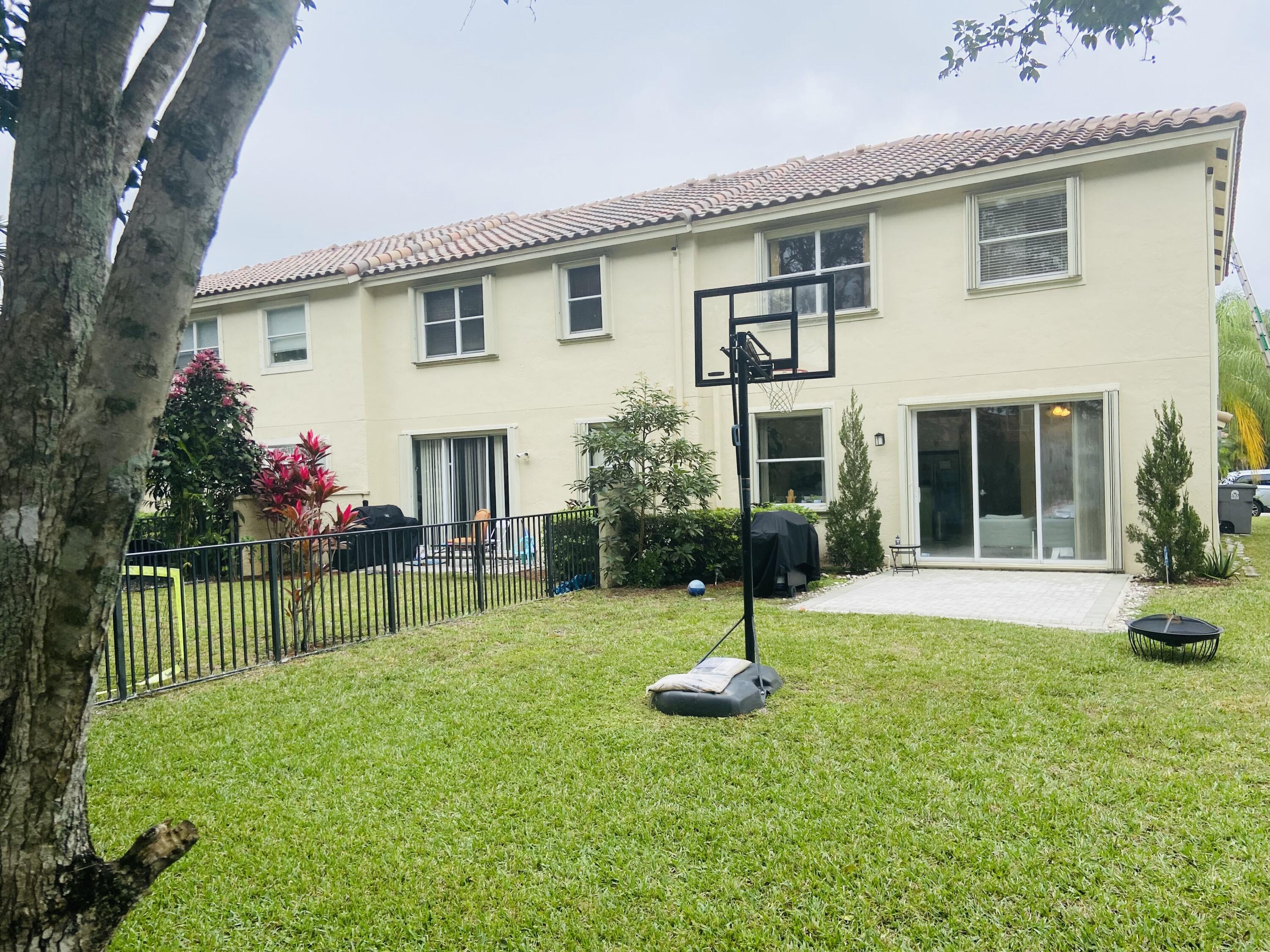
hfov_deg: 67.3
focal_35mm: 26
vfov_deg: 53.1
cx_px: 635
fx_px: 954
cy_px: 476
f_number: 1.8
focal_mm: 4.25
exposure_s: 1/733
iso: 32
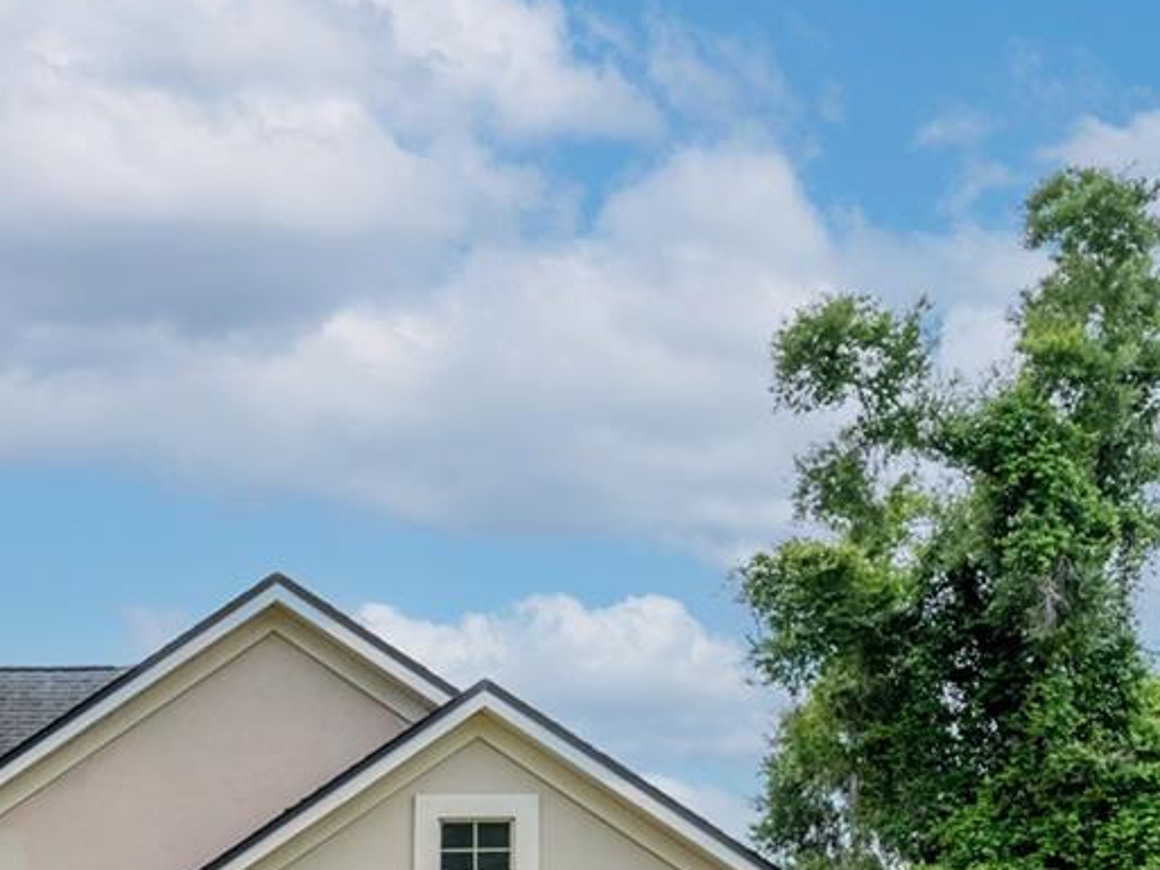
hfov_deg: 26.5
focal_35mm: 66
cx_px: -185
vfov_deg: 20.1
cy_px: 1183
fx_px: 2212
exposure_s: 1/2000
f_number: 8
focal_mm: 22
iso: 400
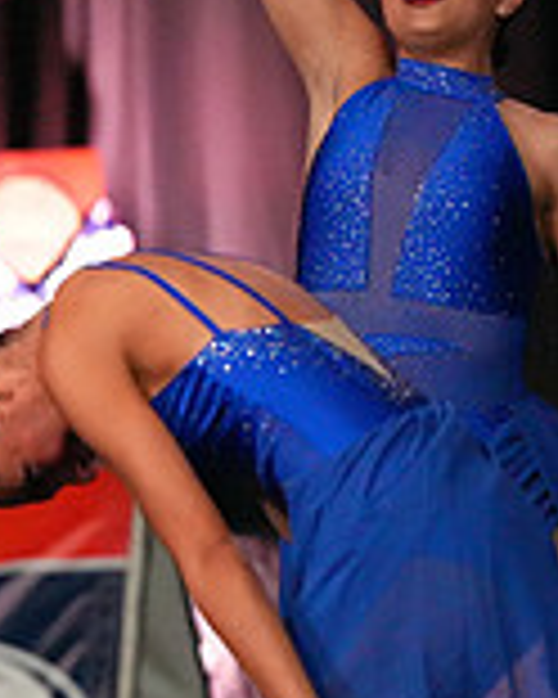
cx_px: -742
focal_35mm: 1053
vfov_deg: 1.8
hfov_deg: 1.5
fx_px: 21737
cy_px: 588
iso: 16000
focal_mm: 300
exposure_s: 1/1250
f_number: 3.5
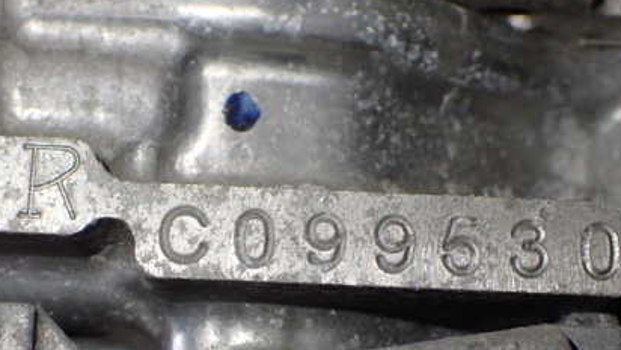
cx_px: 252
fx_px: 1071
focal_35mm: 65
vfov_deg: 18.5
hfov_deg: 32.3
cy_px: 222
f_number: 2.8
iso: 800
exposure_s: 1/160
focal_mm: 7.31
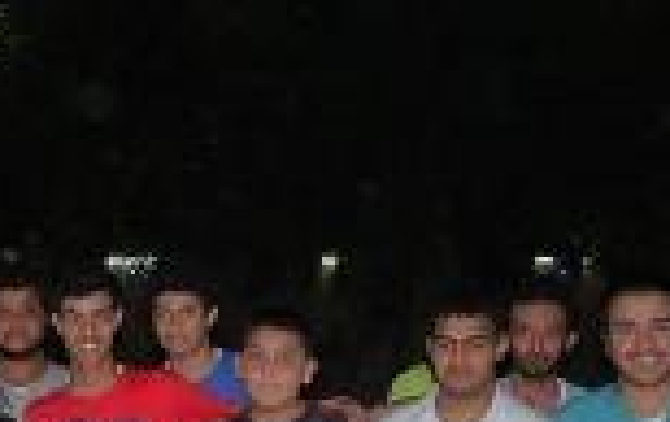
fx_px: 1519
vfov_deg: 15.4
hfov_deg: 24.4
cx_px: 113
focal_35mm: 83
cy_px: 452
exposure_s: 1/125
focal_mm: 4.8
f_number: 2.8
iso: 320
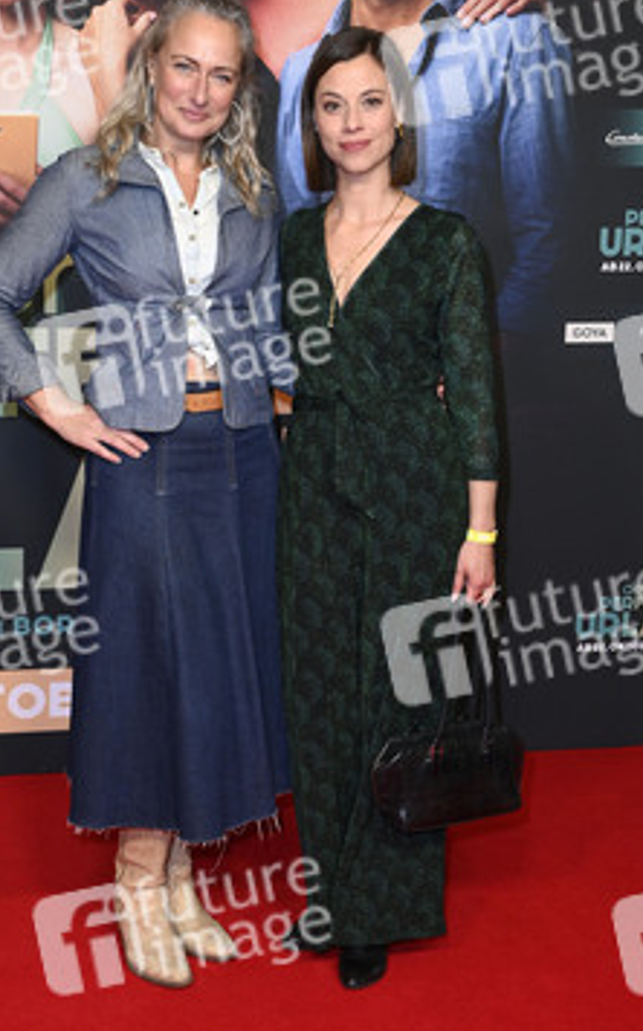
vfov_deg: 36.9
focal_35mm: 55
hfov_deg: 23.5
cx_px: 266
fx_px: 1545
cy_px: 492
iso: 1600
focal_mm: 48
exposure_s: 1/200
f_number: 5.6
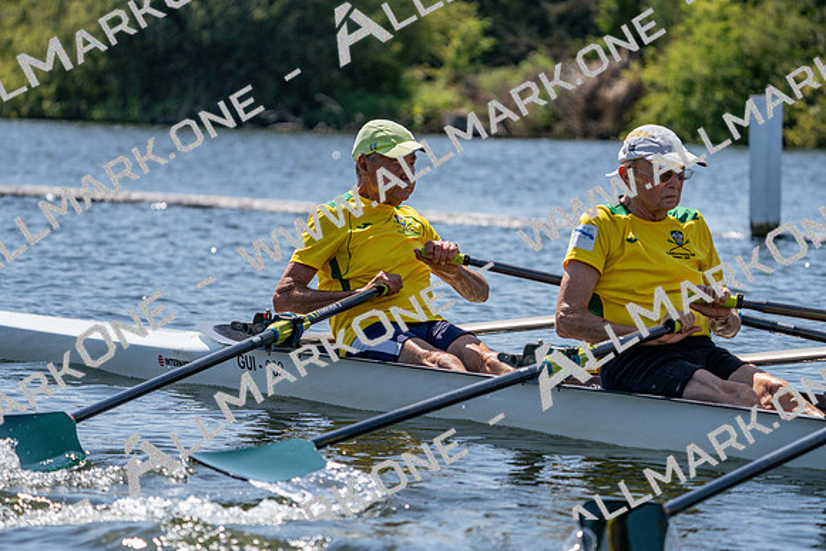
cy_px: 276
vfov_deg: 6.9
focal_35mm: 200
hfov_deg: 10.3
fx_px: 4590
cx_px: 413
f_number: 5.6
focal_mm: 200
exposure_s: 1/2000
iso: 200
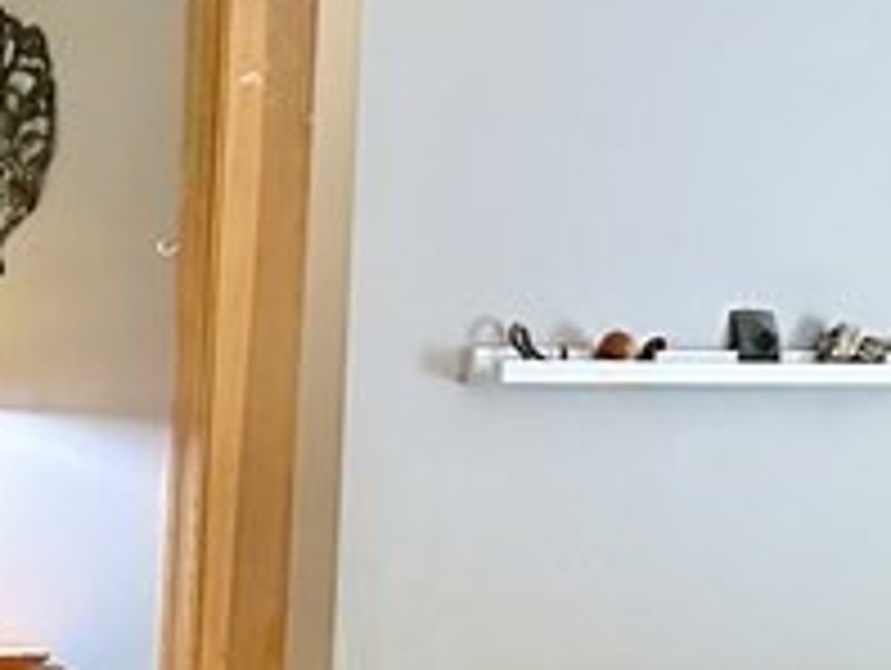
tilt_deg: -7.2
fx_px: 3196
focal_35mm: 124
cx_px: -896
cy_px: 832
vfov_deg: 11.7
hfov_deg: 13.6
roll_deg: +0.1
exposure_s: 1/60
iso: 500
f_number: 1.78
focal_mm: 6.86
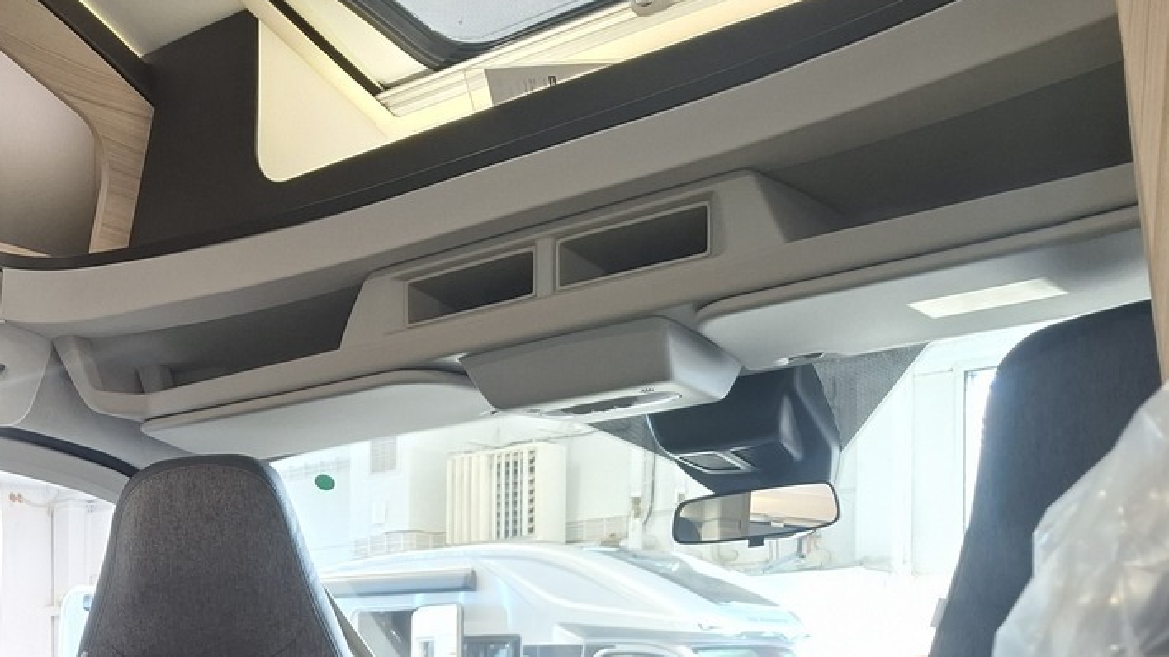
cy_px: 807
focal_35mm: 51
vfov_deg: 21.6
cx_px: 46
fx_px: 1581
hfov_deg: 37.1
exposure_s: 1/50
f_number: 1.8
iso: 320
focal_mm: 5.54
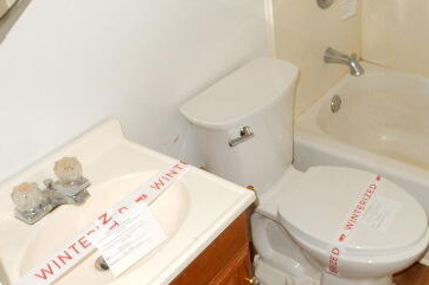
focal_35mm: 46
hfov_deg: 40.3
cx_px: 367
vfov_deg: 29.2
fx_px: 548
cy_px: 116
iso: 200
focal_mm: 4.5
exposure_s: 1/30
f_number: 3.7
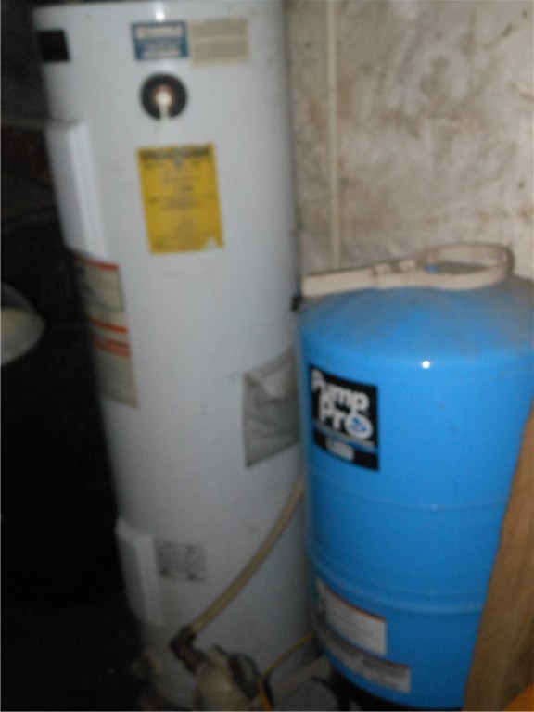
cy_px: 356
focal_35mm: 38
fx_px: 782
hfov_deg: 37.7
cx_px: 267
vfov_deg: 49.0
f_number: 11.4
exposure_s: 1/30
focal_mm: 6.8
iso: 500
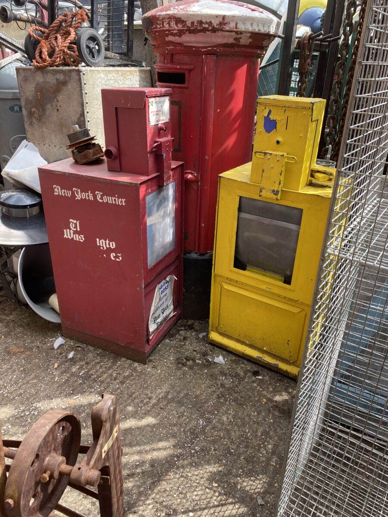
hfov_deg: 53.1
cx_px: 194
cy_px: 258
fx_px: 389
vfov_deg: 67.3
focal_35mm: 26
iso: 32
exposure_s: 1/248
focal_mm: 4.25
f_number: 1.8
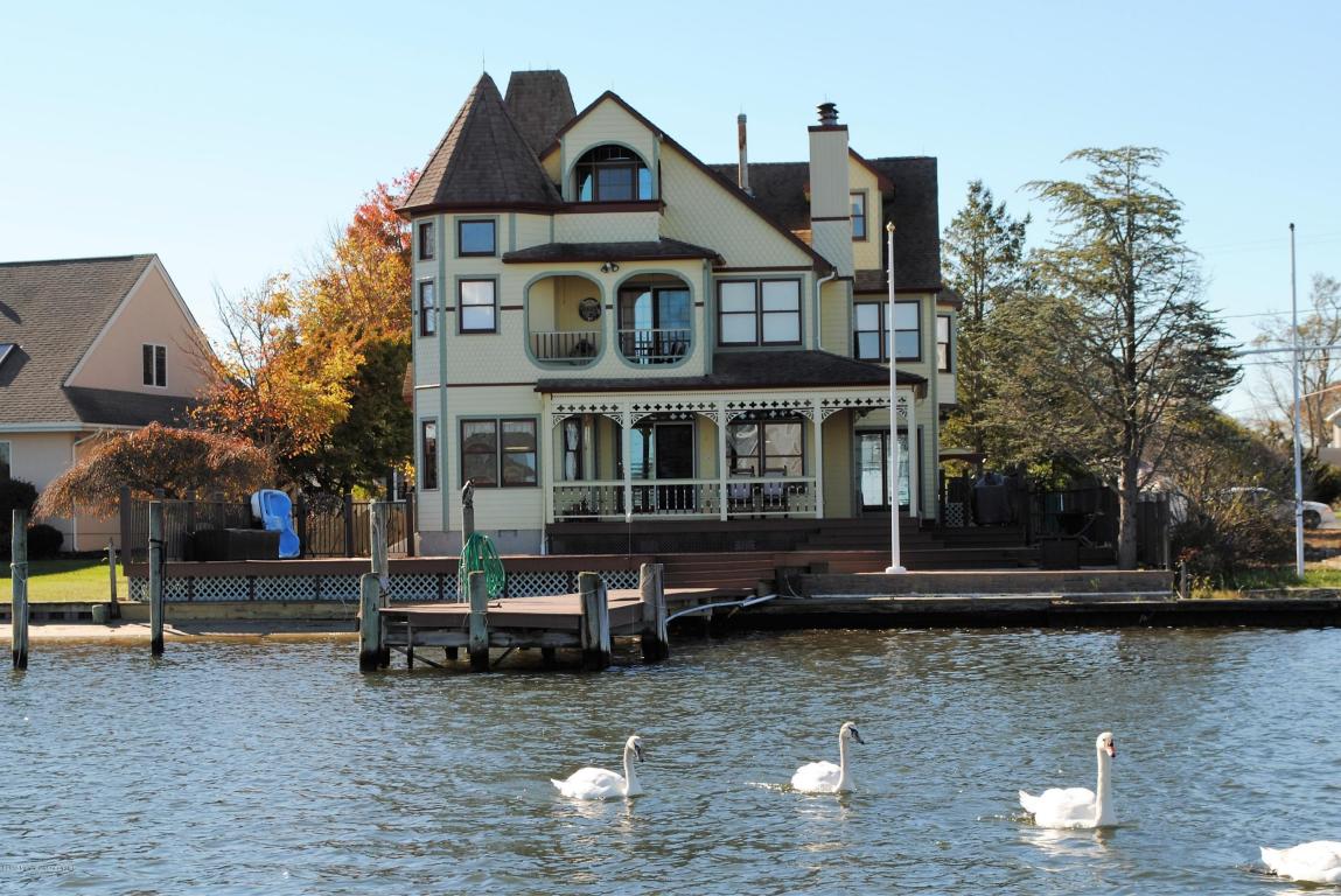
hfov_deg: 30.5
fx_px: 2460
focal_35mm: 66
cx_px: 670
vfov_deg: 20.6
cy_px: 448
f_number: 8
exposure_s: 1/200
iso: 100
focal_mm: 44
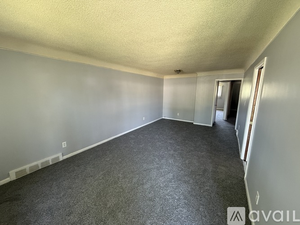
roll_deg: -0.3
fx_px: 121
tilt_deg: -9.9
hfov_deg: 102.1
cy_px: 112
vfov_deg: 85.7
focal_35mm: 14
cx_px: 150
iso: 400
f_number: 2.2
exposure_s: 1/60
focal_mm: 2.22
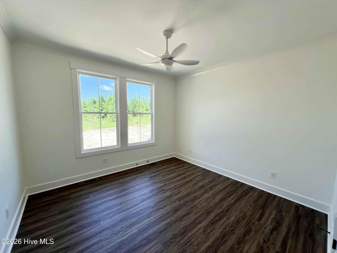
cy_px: 126
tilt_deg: -6.1
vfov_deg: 89.9
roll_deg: -0.5
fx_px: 127
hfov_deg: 106.2
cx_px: 168
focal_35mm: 13
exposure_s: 1/186
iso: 32
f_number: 1.8
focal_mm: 1.57
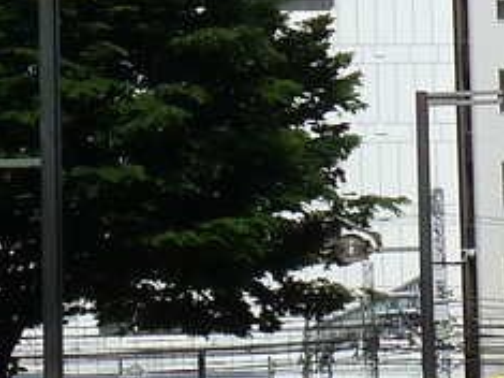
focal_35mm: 272
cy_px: -316
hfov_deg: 7.3
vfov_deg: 5.4
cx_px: 97
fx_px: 3958
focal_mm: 6.5
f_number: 5.6
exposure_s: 1/500
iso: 80
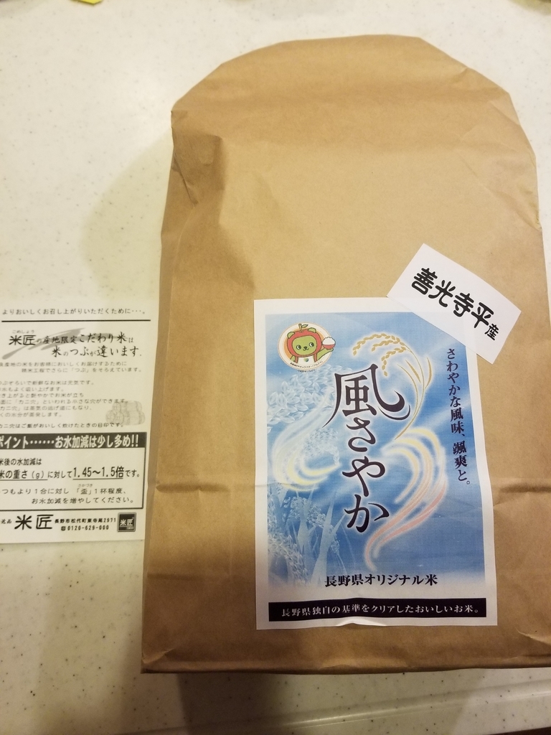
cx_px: 276
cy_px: 368
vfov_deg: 67.3
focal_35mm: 26
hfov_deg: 53.1
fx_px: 552
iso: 200
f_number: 1.7
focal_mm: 4.25
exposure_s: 1/50
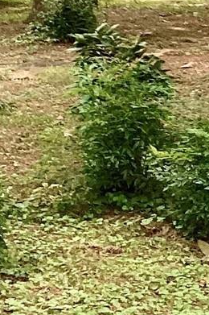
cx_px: 371
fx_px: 1474
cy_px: 17
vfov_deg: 12.1
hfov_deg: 7.9
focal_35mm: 169
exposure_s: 1/288
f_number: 2.4
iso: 25
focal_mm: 3.3
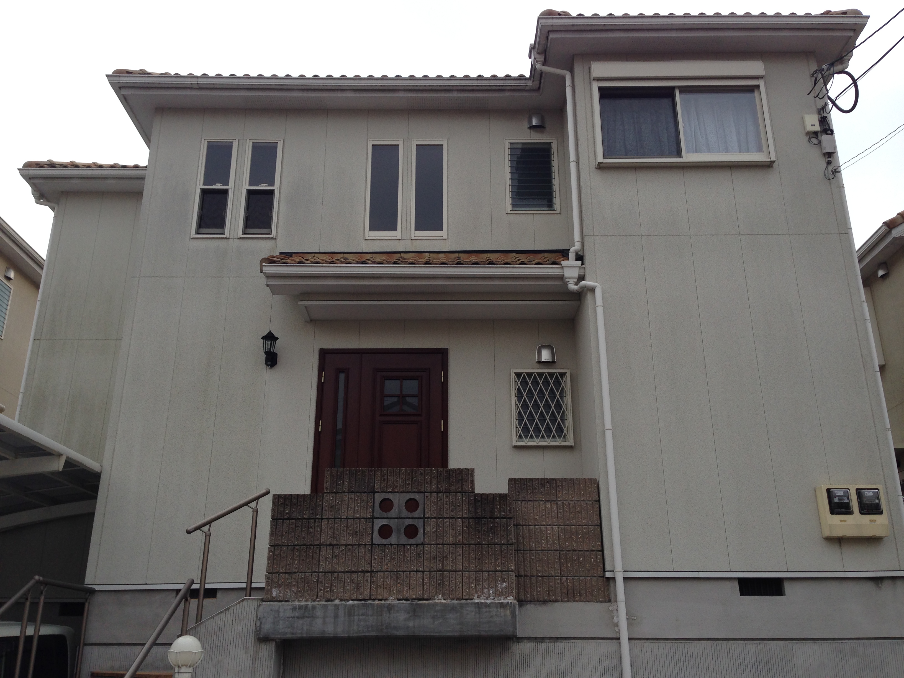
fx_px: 862
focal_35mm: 33
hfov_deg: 55.4
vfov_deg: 42.9
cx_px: 452
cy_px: 339
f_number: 2.4
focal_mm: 4.12
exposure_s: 1/343
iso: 50
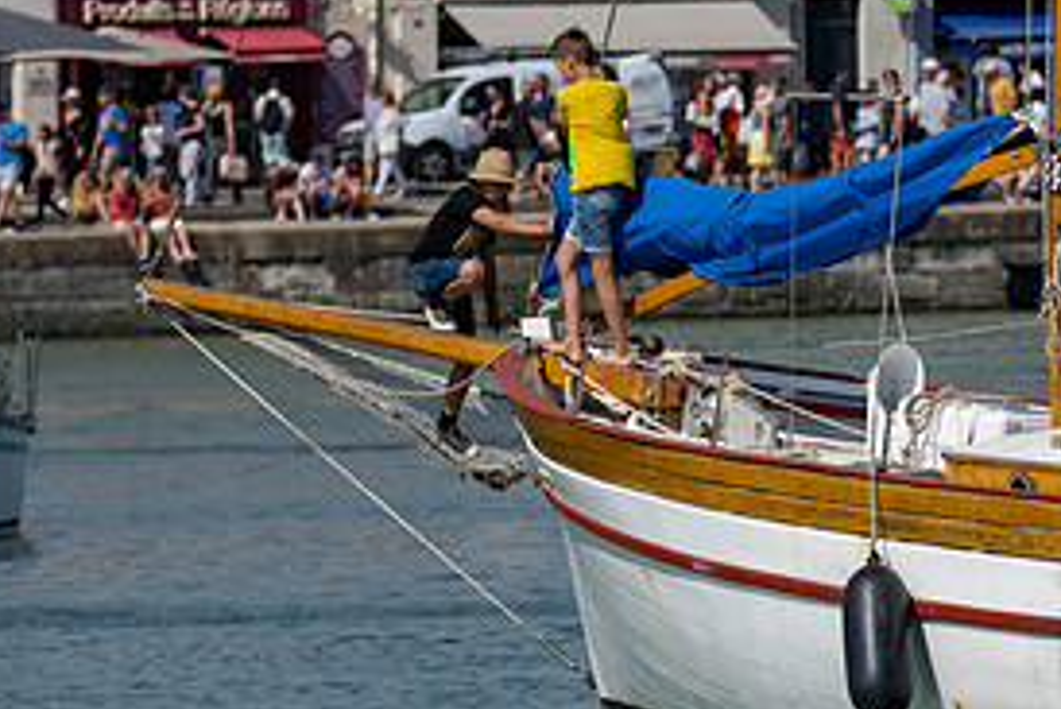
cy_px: -17
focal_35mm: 720
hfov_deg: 2.9
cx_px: 825
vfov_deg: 1.9
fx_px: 21230
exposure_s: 1/800
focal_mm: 340
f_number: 11
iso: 160
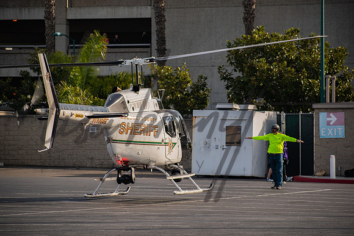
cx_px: 177
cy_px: 118
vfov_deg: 7.0
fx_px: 1918
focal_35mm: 195
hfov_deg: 10.5
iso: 100
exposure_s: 1/500
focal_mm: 130
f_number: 4.8
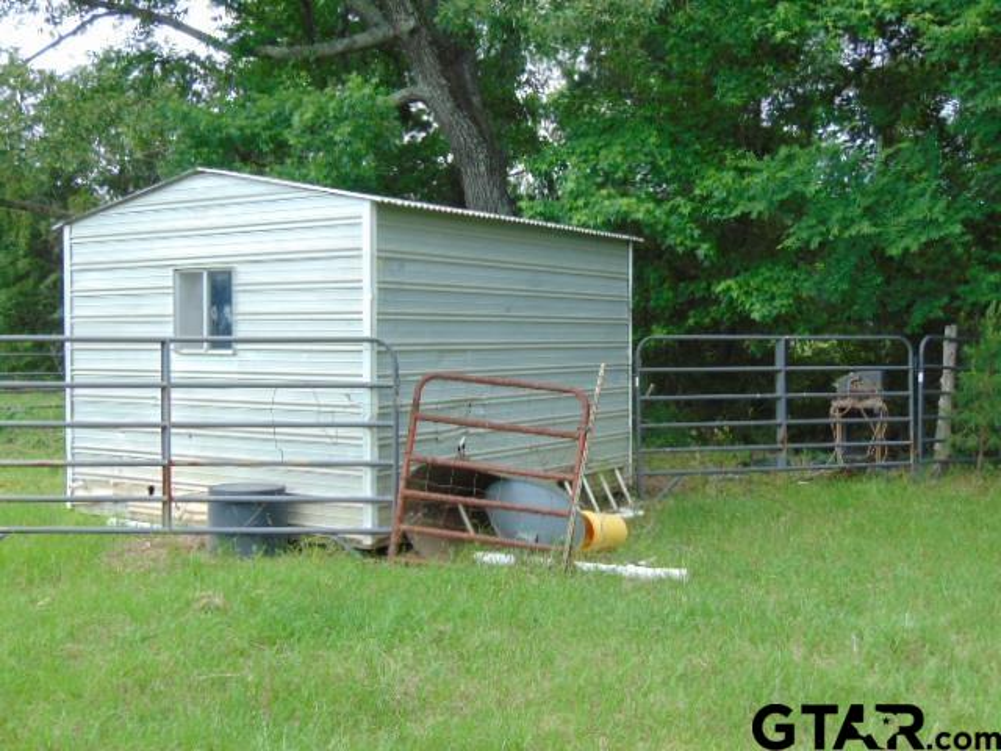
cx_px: 500
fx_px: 1215
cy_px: 376
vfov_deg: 34.3
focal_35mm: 42
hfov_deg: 44.8
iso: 80
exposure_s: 1/250
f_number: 3.3
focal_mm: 7.6
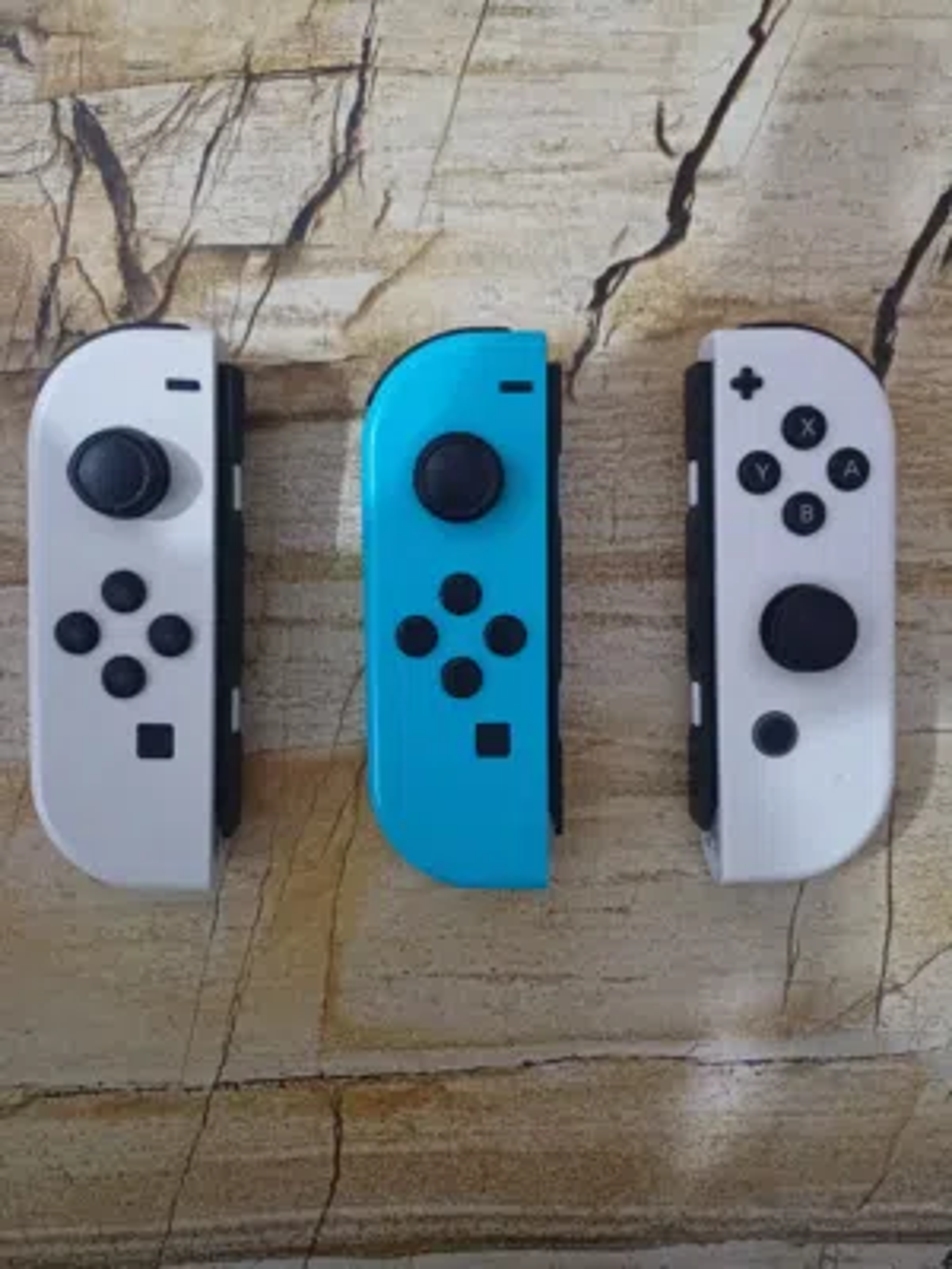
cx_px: 476
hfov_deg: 54.9
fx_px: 917
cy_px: 634
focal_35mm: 25
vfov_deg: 69.4
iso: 1600
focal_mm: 4.65
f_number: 1.8
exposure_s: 1/14.3
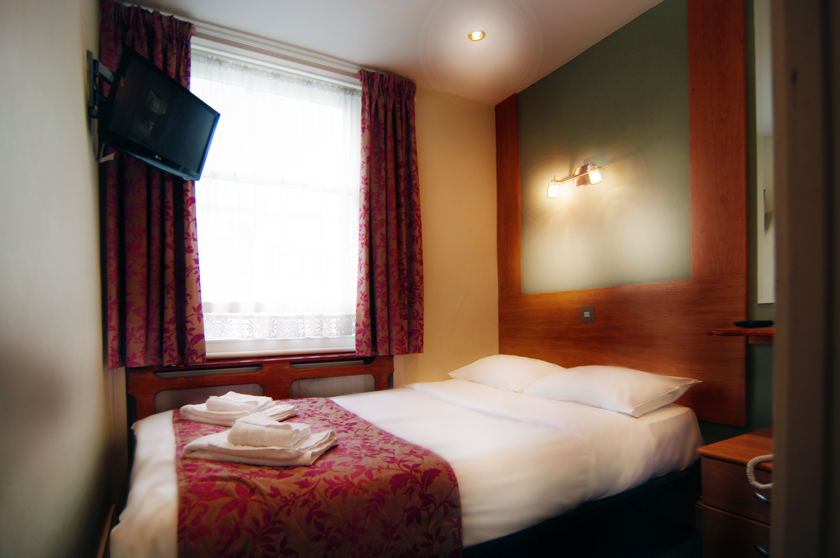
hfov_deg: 90.1
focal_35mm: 18
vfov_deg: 67.3
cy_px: 279
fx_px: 420
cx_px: 420
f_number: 4
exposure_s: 1/30
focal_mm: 12
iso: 100
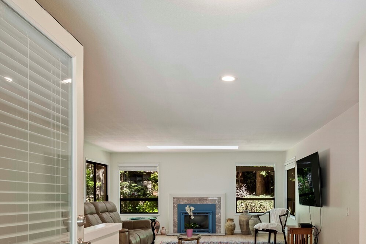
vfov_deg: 37.5
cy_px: 195
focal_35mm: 34
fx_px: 346
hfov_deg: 55.3
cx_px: 223
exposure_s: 1.5
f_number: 9
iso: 400
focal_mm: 13.2
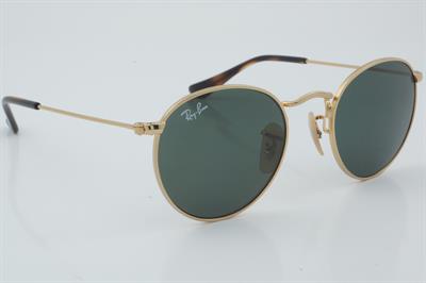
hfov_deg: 27.0
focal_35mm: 75
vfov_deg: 18.2
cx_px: 213
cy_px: 142
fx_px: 887
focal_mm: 50
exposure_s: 1/4
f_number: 29
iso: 100
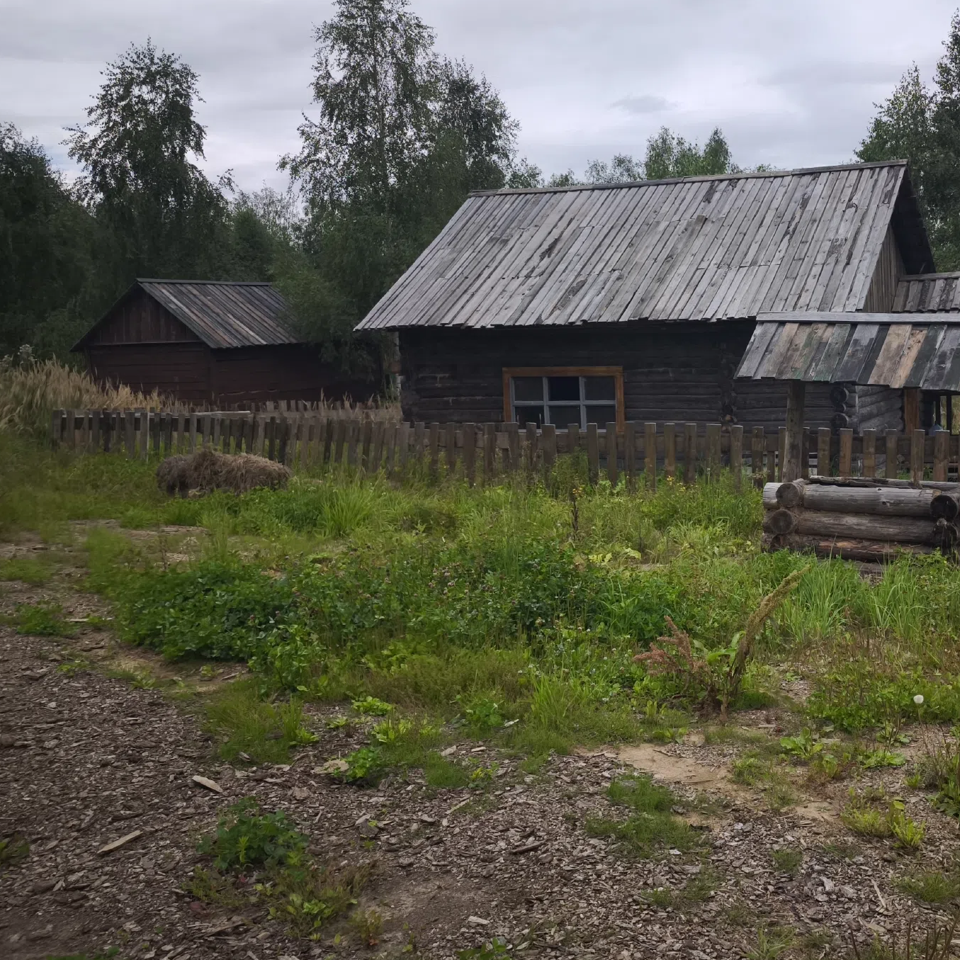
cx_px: 749
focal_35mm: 36
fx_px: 1130
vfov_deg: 45.9
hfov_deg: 44.1
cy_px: 398
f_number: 1.6
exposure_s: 1/1665
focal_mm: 6.57
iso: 50
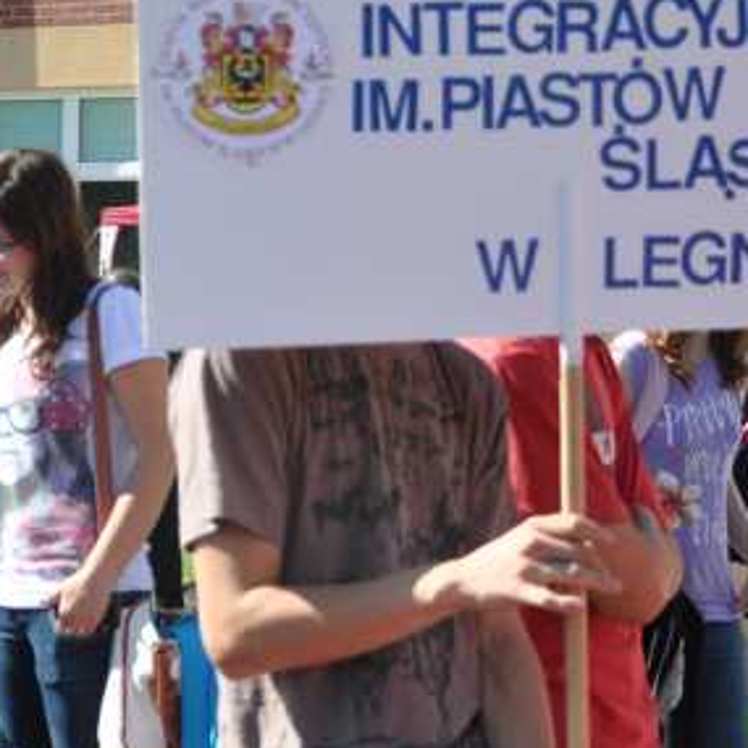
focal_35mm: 128
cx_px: -29
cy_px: 580
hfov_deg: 13.4
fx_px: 3129
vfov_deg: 13.6
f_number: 4
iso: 500
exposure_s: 1/2000
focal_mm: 28
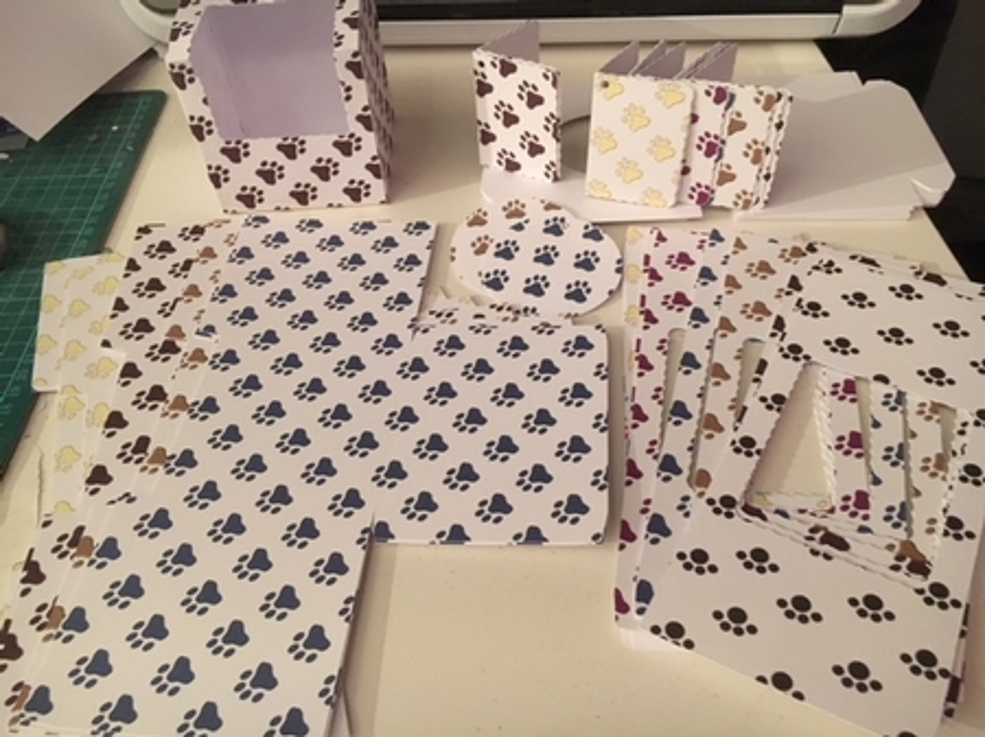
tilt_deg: -46.9
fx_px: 825
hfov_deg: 61.7
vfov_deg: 48.2
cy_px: 368
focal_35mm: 29
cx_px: 492
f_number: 2.2
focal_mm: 4.15
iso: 400
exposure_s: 1/17
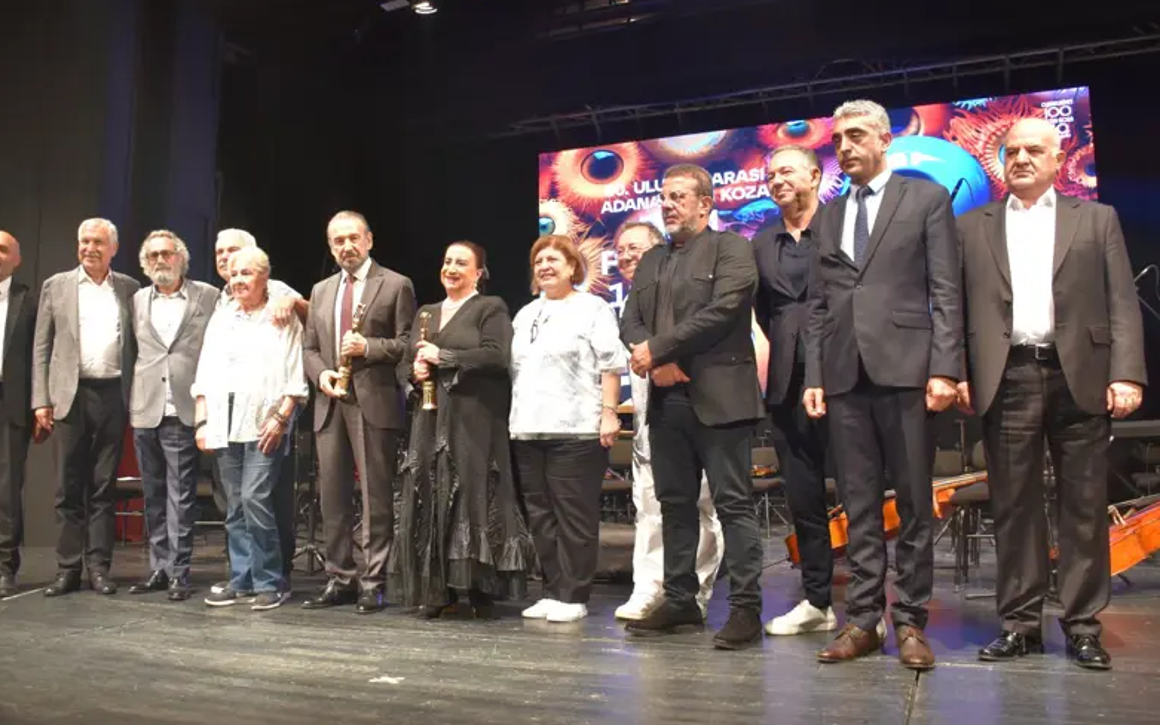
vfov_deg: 40.6
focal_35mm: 31
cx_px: 530
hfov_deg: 61.1
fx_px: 980
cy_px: 334
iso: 1400
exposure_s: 1/60
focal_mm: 18
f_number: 4
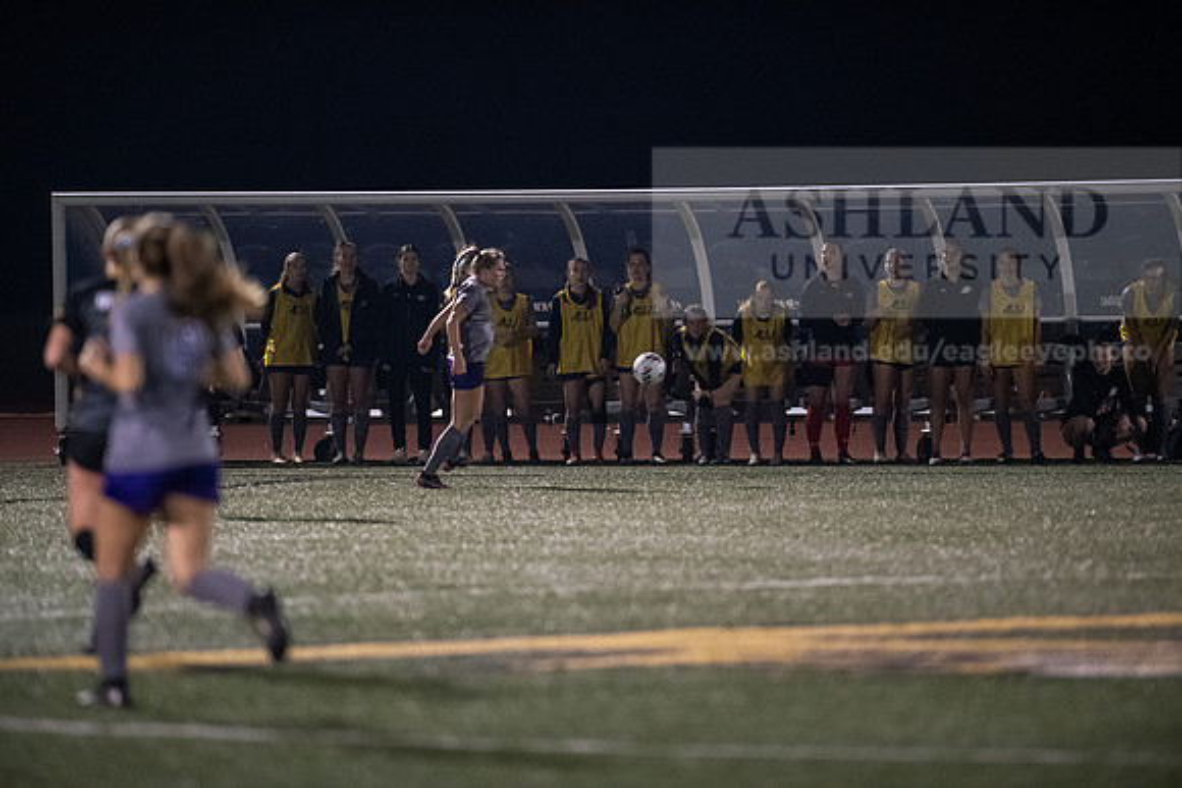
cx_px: 591
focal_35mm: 300
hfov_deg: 6.9
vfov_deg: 4.6
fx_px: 9852
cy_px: 394
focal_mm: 300
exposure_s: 1/1000
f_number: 2.8
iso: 8000
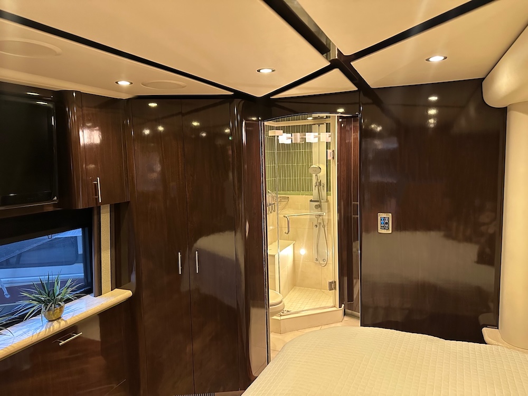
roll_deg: +2.7
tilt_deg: -6.4
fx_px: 366
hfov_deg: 71.6
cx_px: 264
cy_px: 198
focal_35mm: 24
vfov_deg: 56.8
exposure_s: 1/60
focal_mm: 6.86
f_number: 1.78
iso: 640
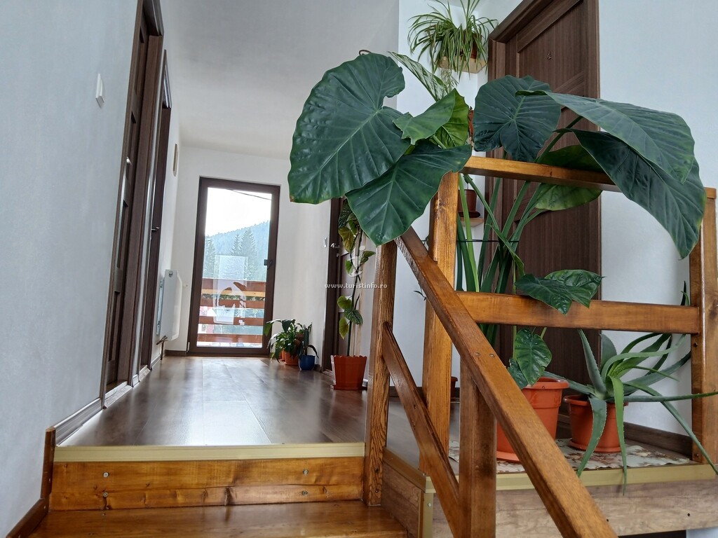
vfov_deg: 53.1
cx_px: 359
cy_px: 269
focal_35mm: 26
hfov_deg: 67.3
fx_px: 539
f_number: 1.8
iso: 80
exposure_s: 1/50
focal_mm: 3.98
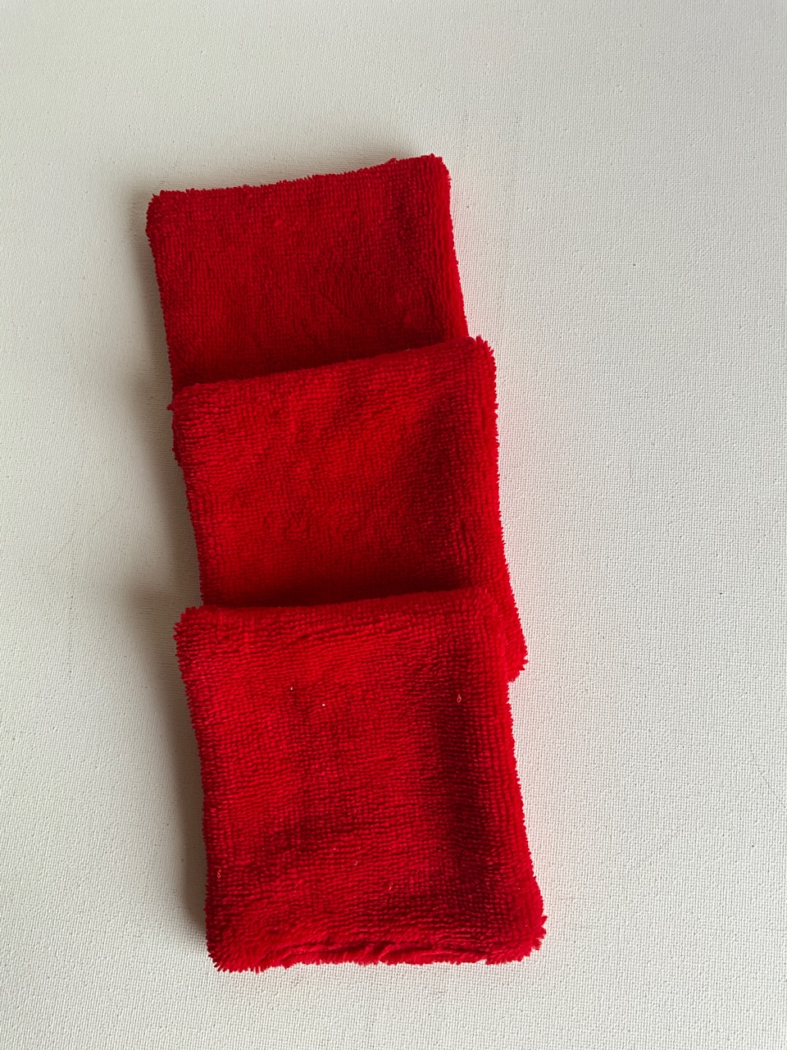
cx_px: 394
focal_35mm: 29
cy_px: 525
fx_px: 879
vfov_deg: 61.7
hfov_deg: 48.2
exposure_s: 1/100
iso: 16
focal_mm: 3
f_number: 1.8
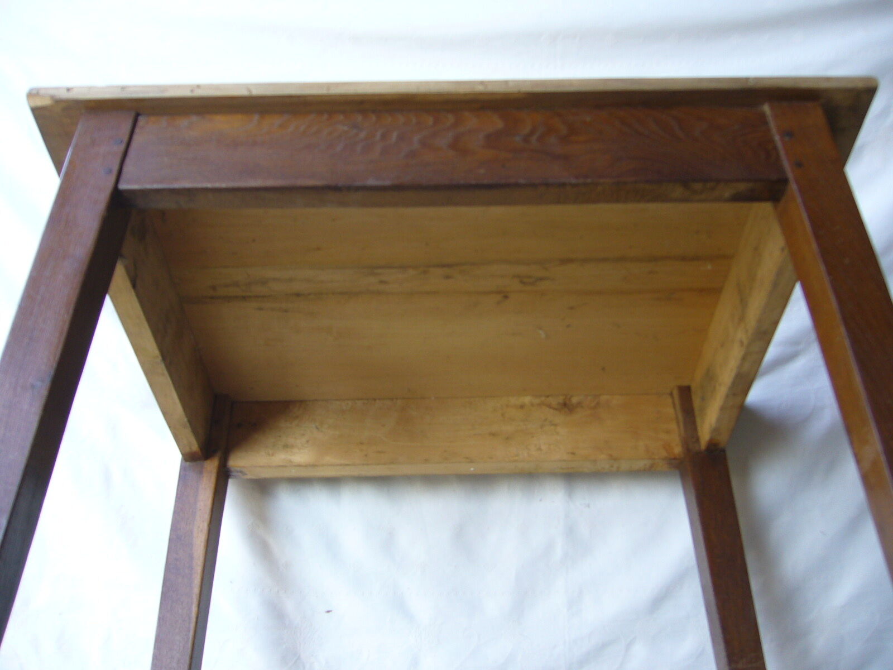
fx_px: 903
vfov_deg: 40.7
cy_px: 335
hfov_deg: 52.6
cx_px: 446
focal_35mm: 35
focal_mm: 5.8
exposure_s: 1/40
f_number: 2.8
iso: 80
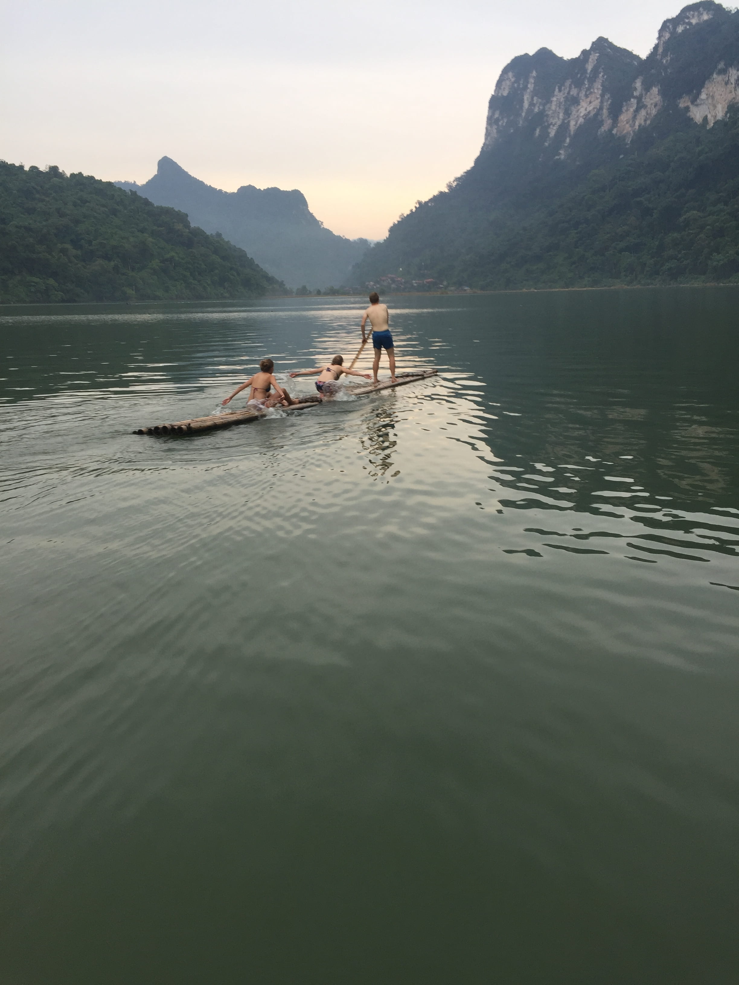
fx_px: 825
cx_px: 370
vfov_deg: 61.7
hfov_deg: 48.2
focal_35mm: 29
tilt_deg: -12.5
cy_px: 492
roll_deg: +1.8
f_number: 2.2
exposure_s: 1/100
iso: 32
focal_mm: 4.15
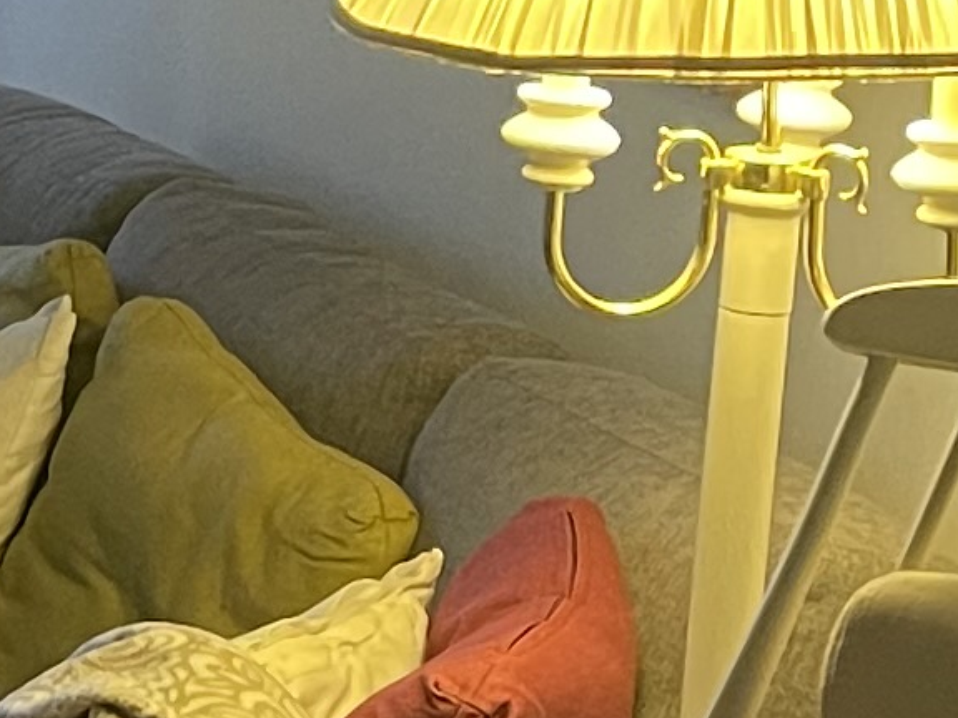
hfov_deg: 10.0
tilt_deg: -9.3
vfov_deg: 8.4
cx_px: -1271
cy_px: -8
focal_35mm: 175
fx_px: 4843
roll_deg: -1.0
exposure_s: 1/50
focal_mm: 5.1
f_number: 1.6
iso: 320
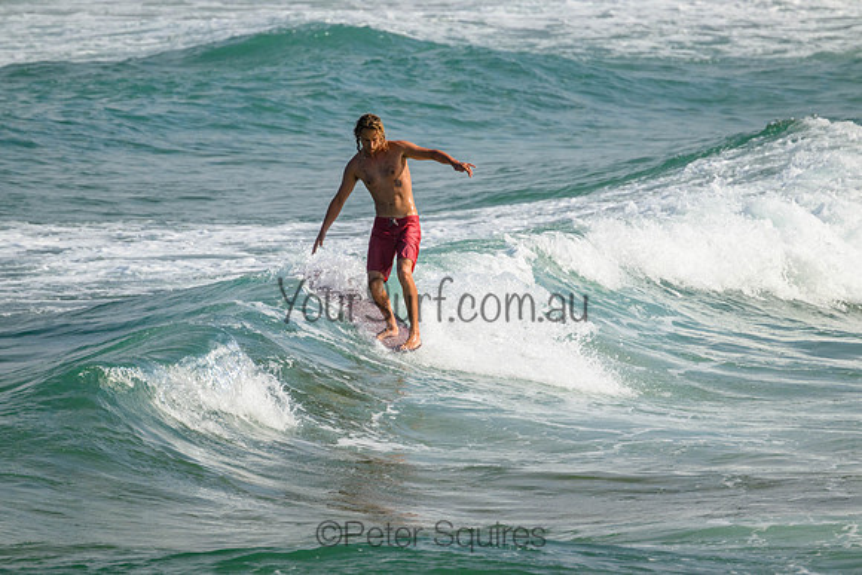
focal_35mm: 800
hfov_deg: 2.6
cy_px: 288
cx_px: 431
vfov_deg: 1.7
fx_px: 19159
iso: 900
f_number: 11
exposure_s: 1/2000
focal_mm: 800
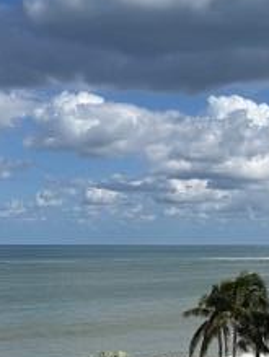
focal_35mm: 70
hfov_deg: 20.7
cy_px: 272
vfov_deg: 27.3
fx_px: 723
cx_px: 232
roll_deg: +1.0
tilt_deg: -1.0
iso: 80
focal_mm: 6.76
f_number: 1.78
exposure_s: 1/8130
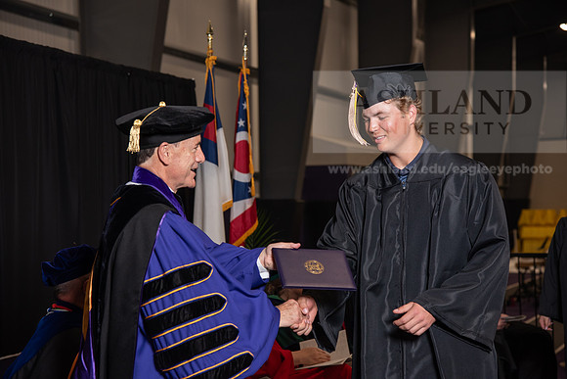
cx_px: 284
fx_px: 1339
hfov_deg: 23.9
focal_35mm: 85
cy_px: 190
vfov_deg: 16.1
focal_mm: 85
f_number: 5
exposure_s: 1/200
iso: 1000
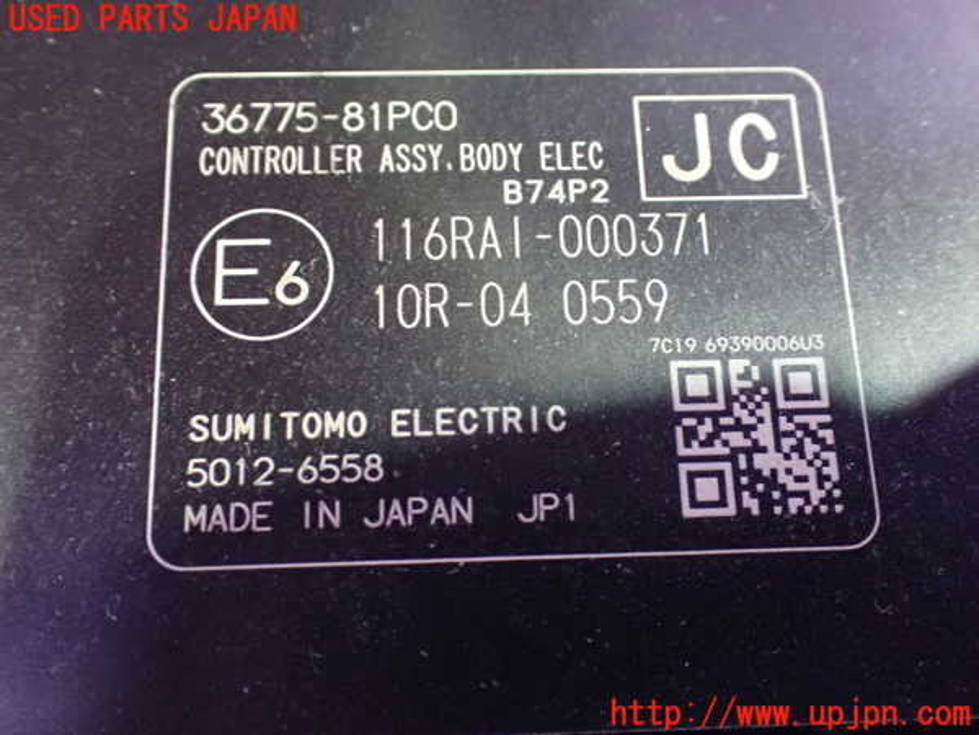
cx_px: 490
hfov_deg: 49.0
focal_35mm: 38
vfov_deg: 37.7
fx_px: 1075
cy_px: 368
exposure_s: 1/40
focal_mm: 6.83
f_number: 2.7
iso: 1600
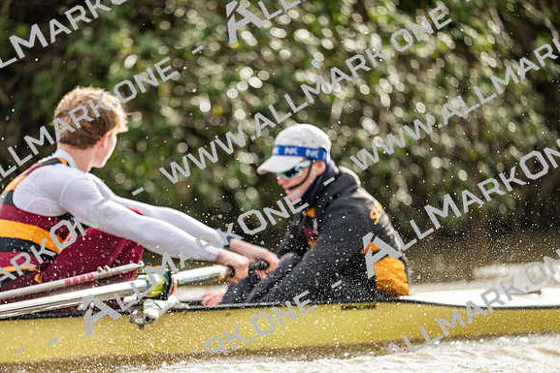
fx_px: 6255
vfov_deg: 3.4
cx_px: 280
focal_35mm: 402
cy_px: 186
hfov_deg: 5.1
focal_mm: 400
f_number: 4.5
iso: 640
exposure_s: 1/1600
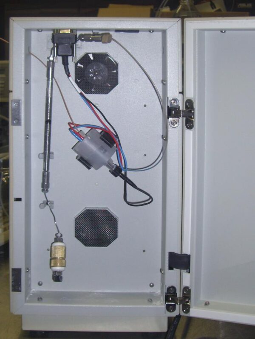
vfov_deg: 49.0
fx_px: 373
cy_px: 170
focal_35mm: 38
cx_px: 128
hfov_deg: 37.7
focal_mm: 6.2
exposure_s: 1/60
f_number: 2.7
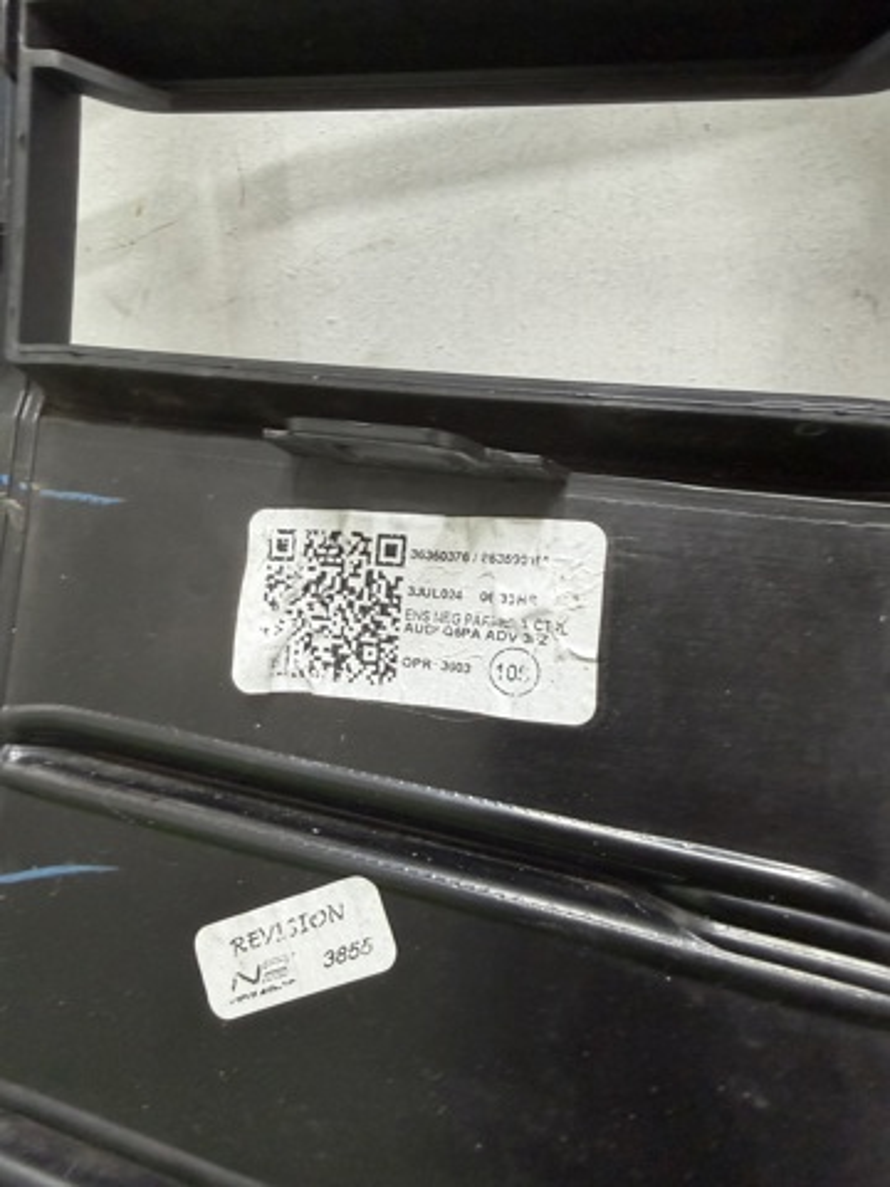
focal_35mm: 24
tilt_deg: -15.1
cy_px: 594
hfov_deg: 56.8
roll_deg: +1.0
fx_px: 823
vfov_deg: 71.6
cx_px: 445
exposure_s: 1/50
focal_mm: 2.22
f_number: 2.2
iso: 200
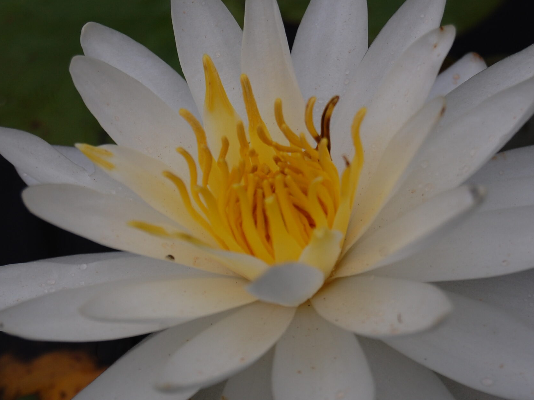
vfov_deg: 12.2
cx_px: 305
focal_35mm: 122
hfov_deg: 16.2
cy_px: 238
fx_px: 1878
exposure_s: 1/250
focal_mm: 55
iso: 200
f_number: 8
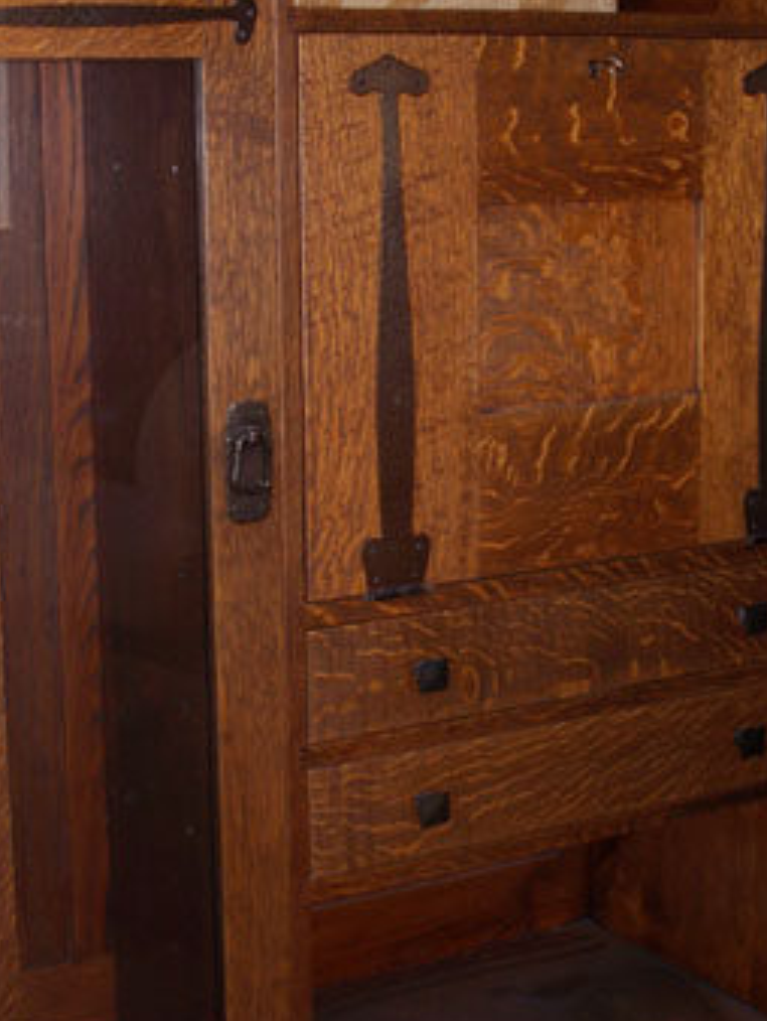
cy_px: 449
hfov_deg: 20.7
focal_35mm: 71
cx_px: 402
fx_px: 2095
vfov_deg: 27.4
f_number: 2.8
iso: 64
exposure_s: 1/60
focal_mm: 7.54
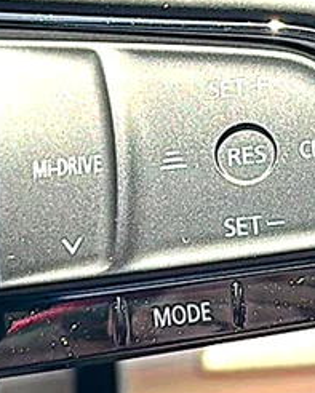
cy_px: 140
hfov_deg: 13.5
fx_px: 1328
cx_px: 245
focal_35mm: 114
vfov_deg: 16.8
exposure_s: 1/387
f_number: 1.78
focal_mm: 6.86
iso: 80
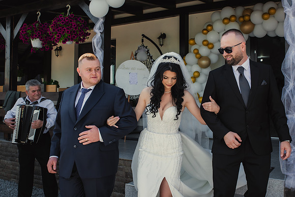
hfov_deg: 51.6
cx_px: 168
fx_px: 304
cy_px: 91
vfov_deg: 35.9
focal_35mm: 37
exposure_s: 1/160
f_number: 6.3
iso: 200
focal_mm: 31
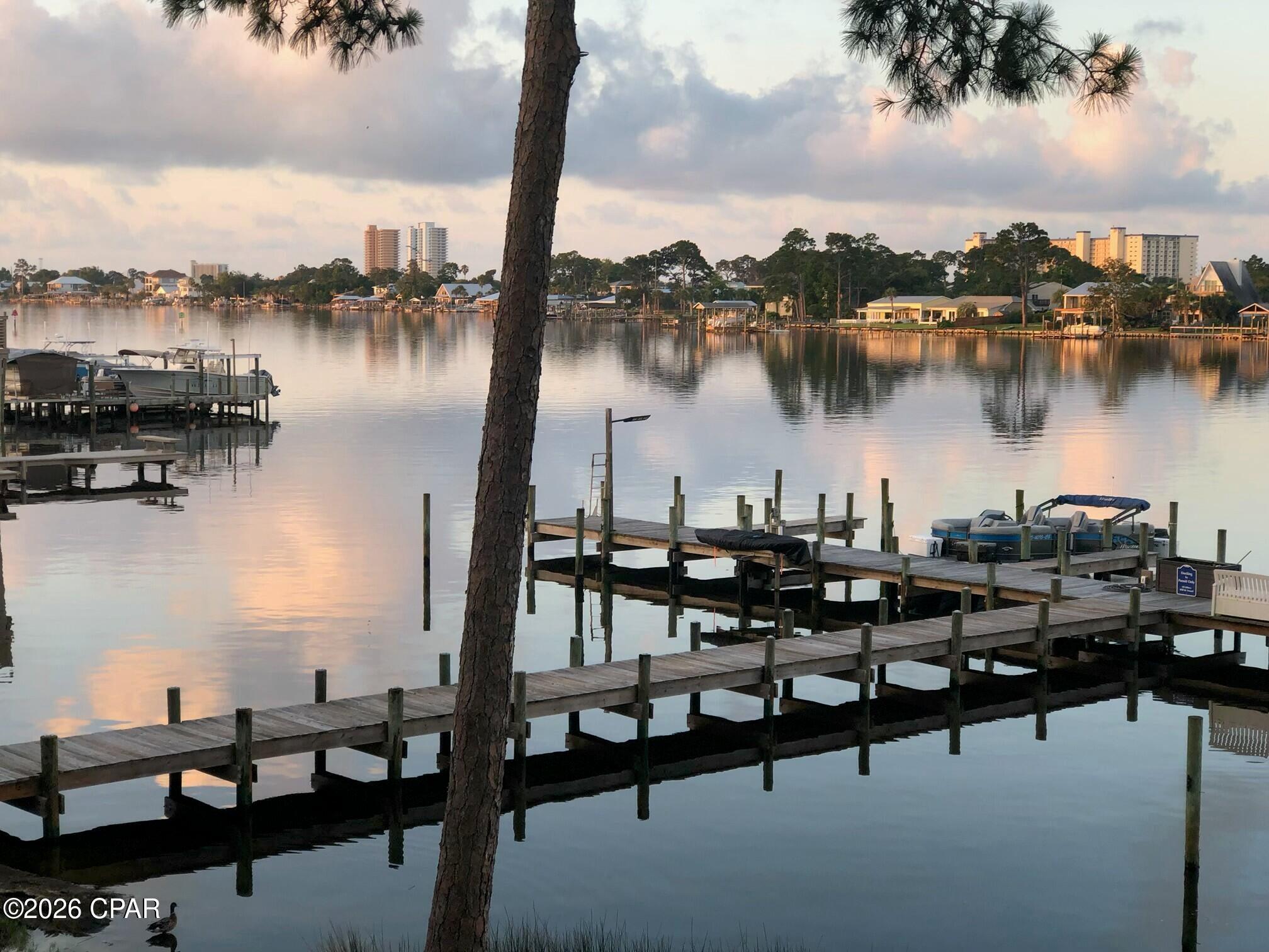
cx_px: 634
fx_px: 2090
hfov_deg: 33.8
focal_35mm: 57
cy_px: 476
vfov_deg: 25.7
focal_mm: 6.6
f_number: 2.8
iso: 32
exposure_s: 1/121
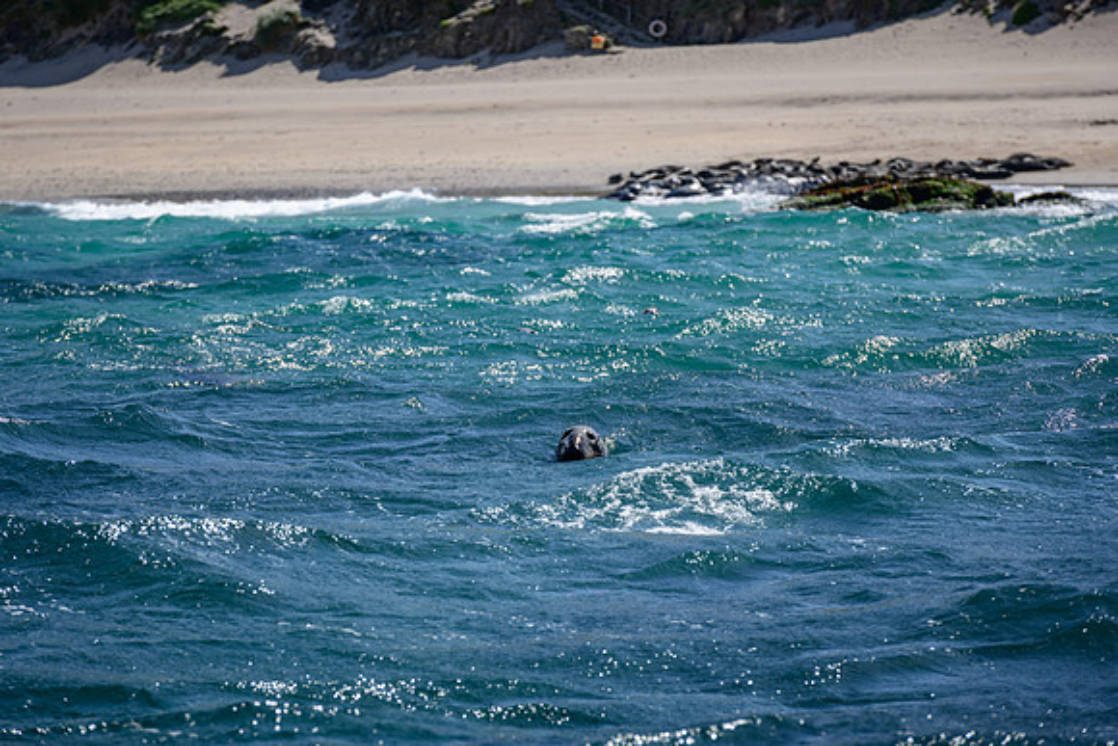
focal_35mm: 200
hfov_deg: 10.3
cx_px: 559
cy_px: 373
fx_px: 6212
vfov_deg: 6.9
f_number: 8
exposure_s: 1/800
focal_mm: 200
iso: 200
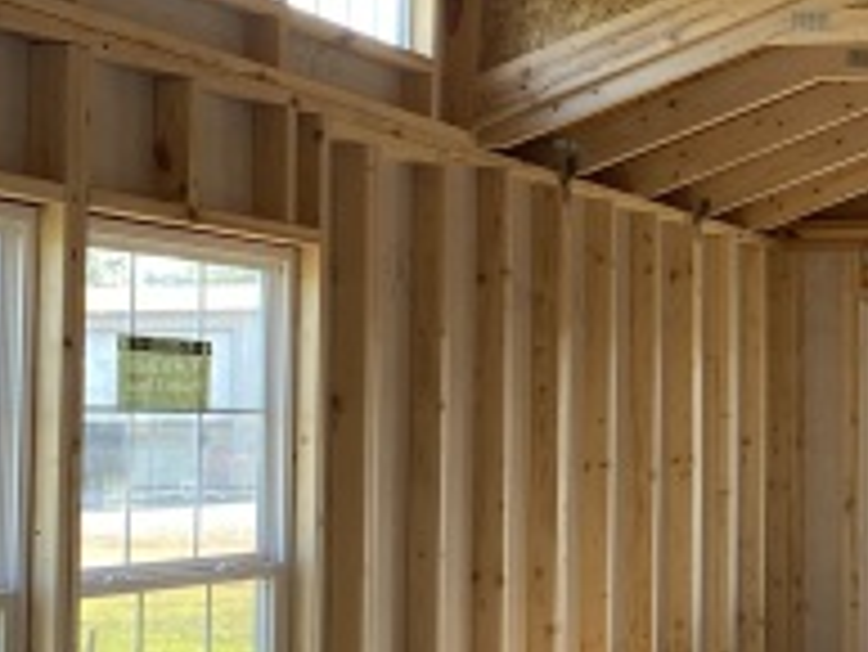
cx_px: 1066
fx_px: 2158
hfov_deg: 21.0
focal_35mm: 86
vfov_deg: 17.2
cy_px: 310
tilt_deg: +3.9
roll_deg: +0.9
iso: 64
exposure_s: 1/121
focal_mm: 4.25
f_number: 1.8
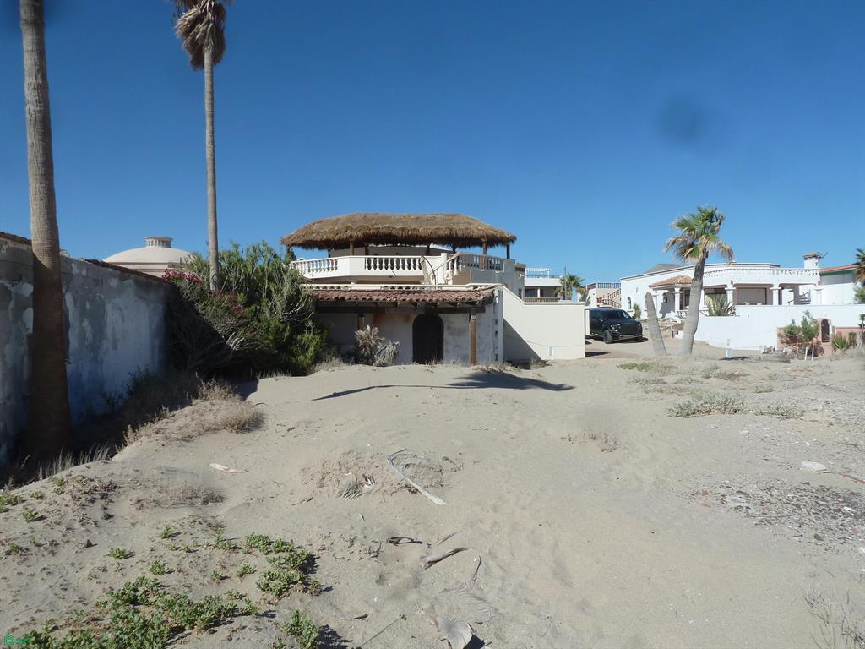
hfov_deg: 69.4
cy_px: 324
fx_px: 625
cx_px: 432
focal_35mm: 25
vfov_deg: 54.9
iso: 80
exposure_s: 1/500
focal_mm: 4.1
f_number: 5.6
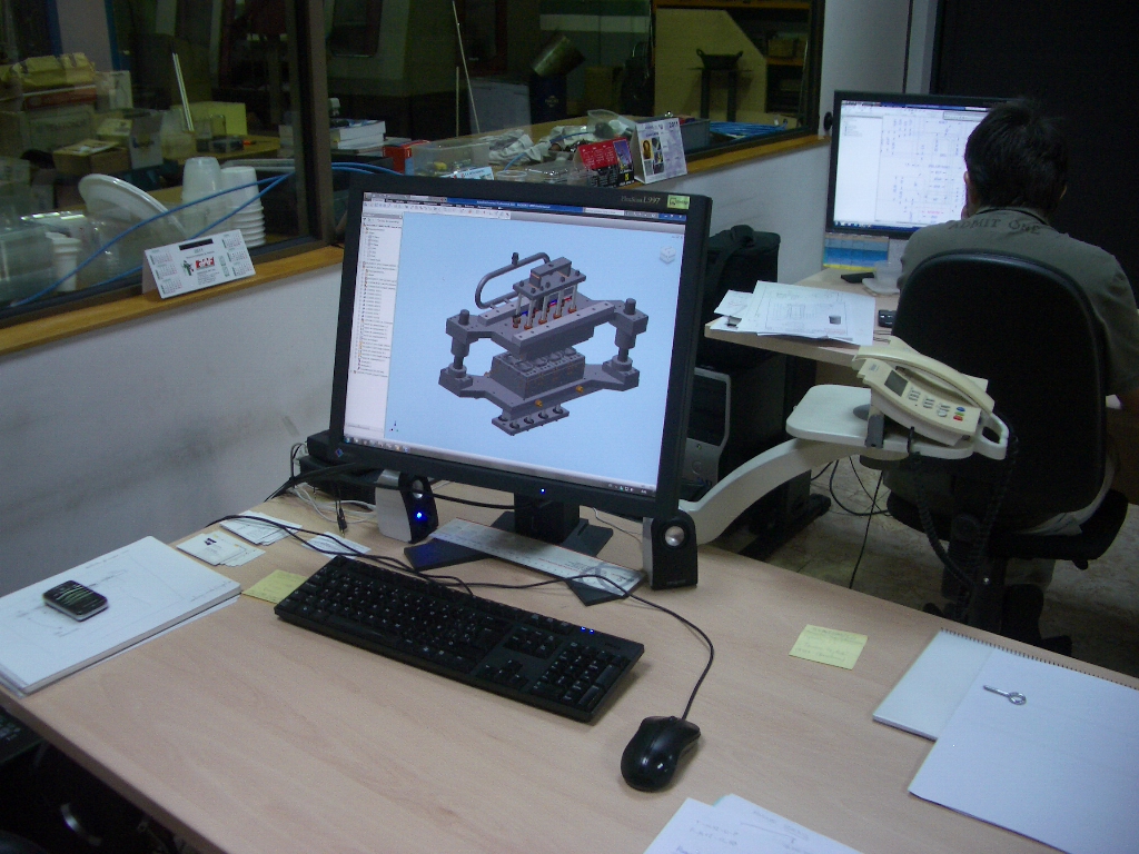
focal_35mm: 35
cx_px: 570
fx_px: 1152
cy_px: 427
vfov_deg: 40.7
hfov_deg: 52.6
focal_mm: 5.8
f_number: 2.6
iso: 100
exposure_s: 1/30
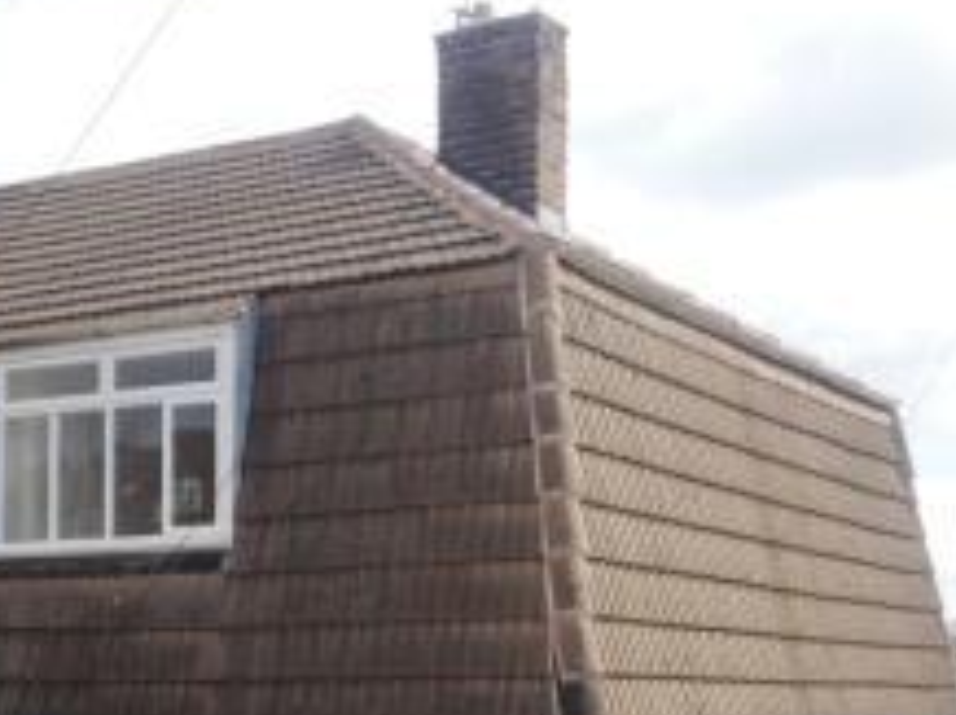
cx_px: 360
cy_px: 680
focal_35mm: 72
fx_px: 1986
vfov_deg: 19.9
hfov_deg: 27.0
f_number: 2.4
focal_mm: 4.28
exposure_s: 1/1381
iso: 50
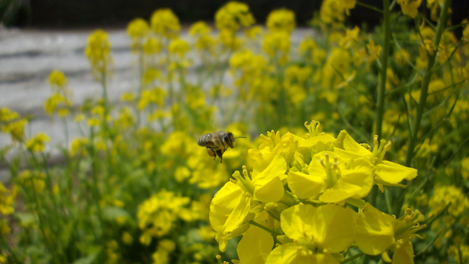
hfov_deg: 48.4
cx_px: 235
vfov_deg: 28.3
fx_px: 522
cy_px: 134
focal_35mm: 42
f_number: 5.6
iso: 80
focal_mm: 6.2
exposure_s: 1/500
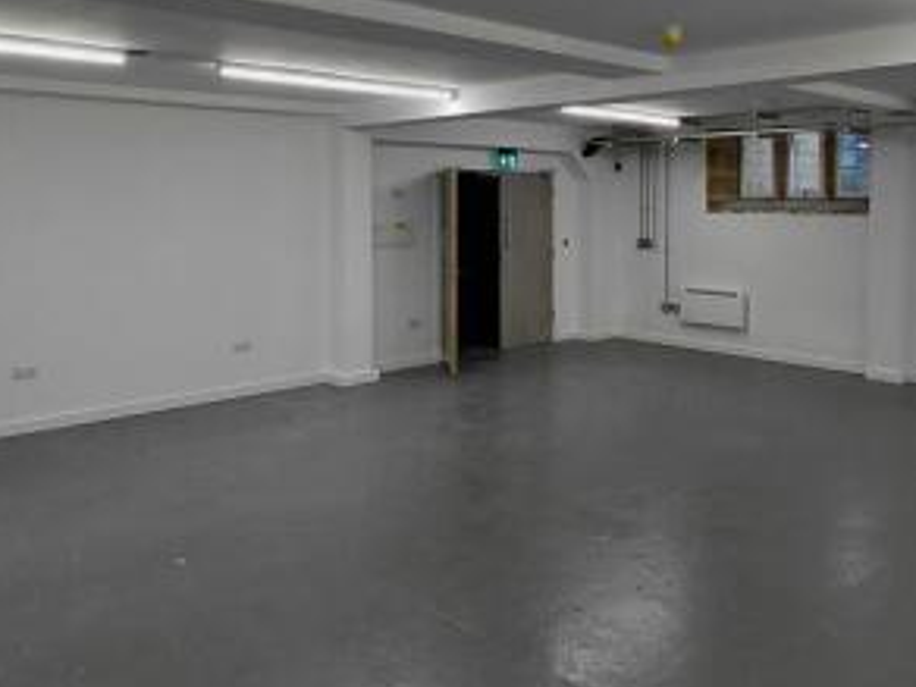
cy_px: 218
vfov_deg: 43.4
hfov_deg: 55.8
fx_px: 847
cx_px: 598
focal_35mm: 32
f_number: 2.2
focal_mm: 1.64
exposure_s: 1/50
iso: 50
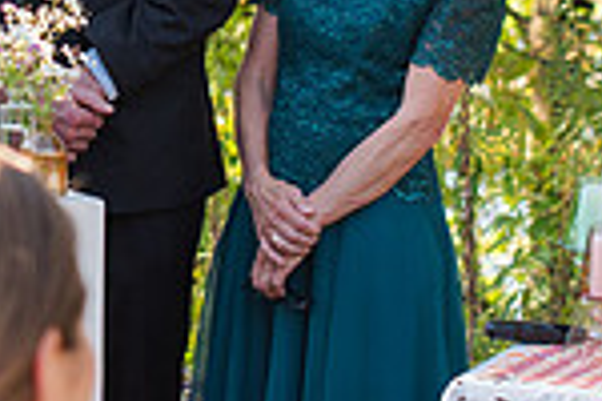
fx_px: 3796
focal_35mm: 227
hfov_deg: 9.0
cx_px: -20
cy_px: -204
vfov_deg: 6.0
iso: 560
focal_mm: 50
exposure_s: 1/1000
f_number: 3.5
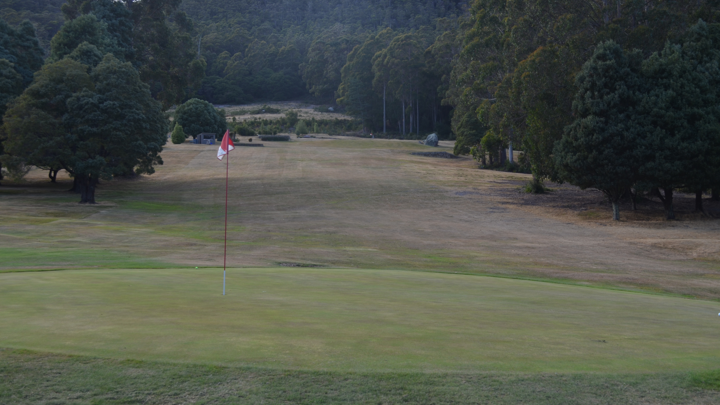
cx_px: 360
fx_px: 840
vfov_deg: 27.1
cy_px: 180
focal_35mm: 44
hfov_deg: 46.4
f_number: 5.6
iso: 100
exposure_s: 1/125
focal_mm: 28
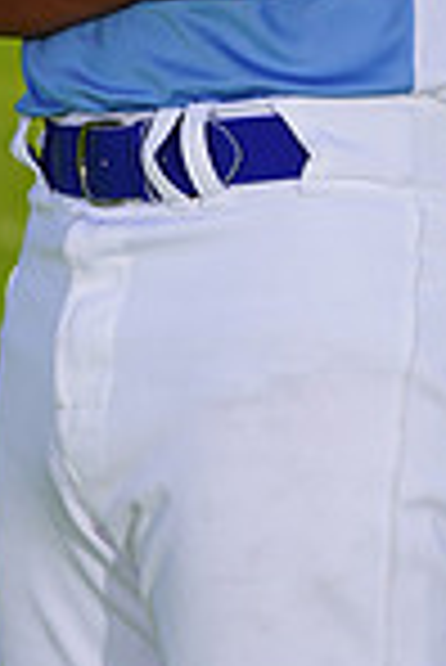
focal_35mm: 767
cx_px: 448
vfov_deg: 2.7
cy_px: -554
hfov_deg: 1.8
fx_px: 14219
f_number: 8
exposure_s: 1/250
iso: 100
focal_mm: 196
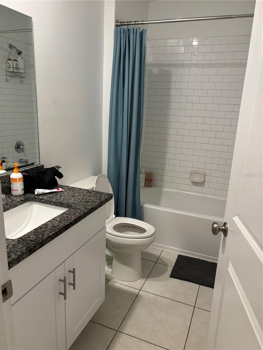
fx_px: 263
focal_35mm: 26
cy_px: 175
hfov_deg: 53.1
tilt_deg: -15.5
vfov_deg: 67.3
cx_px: 132
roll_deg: -4.6
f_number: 1.6
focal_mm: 5.96
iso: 160
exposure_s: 1/60
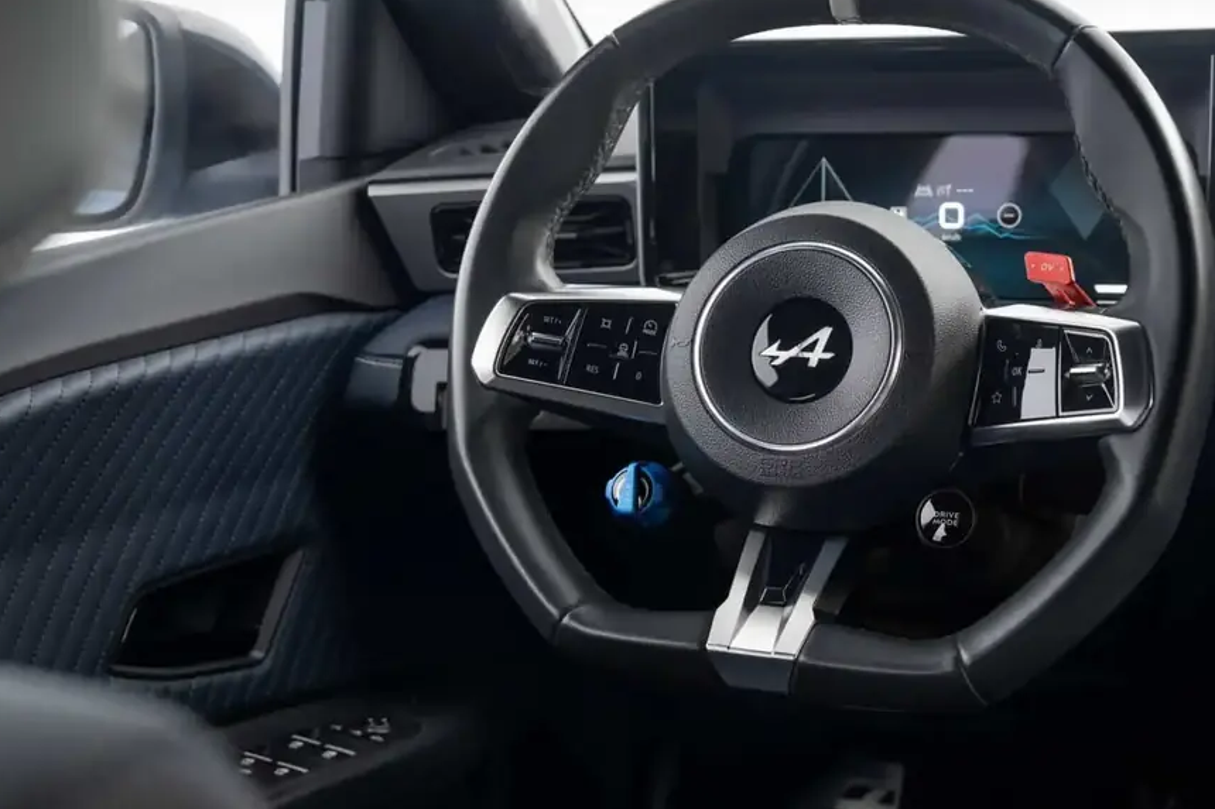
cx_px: 685
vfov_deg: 22.6
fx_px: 2024
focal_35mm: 60
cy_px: 313
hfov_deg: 33.4
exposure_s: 1/4
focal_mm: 43
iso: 100
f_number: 5.6
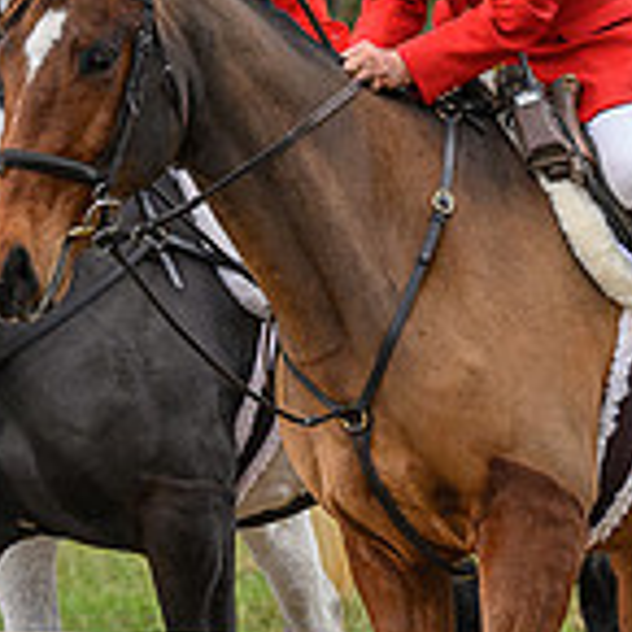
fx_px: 9646
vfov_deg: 3.7
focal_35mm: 467
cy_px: 643
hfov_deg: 3.8
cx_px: 220
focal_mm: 79
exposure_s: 1/800
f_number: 3.2
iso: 640
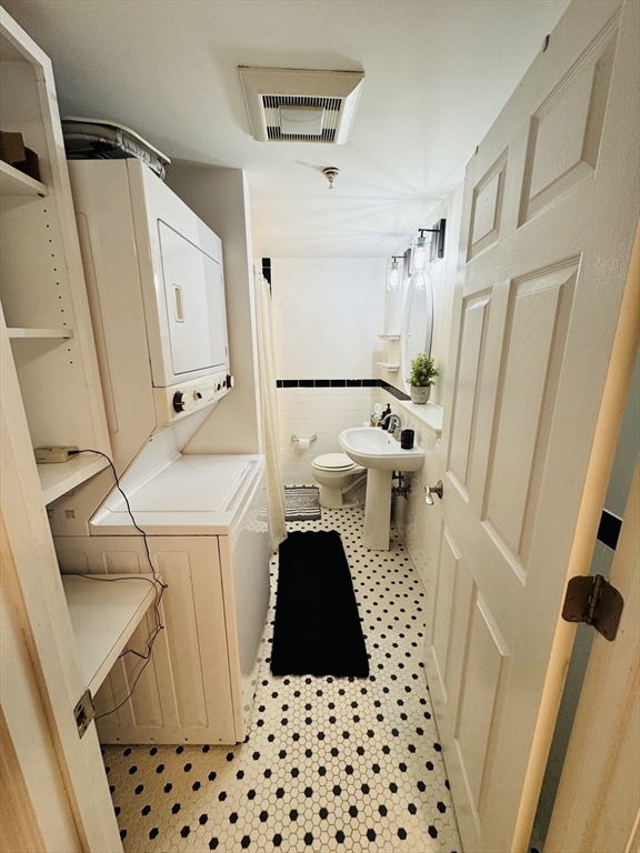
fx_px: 345
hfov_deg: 85.7
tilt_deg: -15.1
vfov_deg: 102.1
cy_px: 426
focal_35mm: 14
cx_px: 320
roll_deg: +1.2
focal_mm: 2.22
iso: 200
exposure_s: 1/120
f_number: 2.2
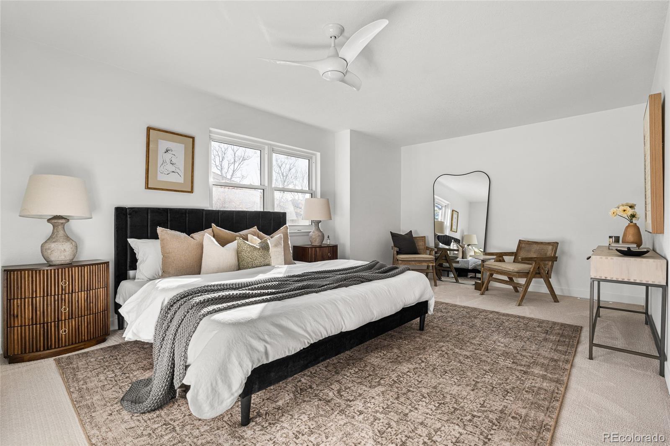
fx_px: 316
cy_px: 223
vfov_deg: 70.4
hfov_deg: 93.3
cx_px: 335
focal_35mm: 17
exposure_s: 1/100
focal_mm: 17
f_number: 4
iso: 320
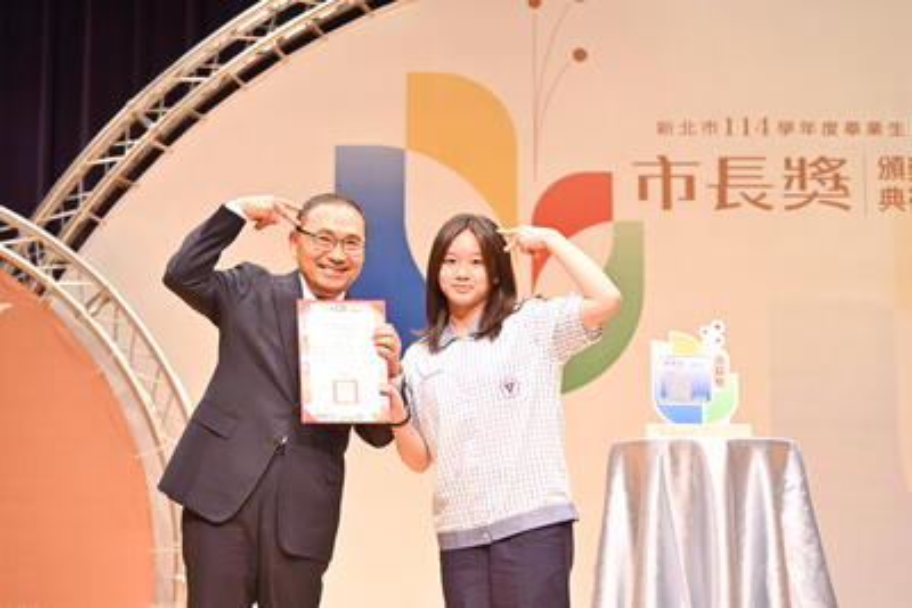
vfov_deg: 18.9
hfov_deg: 28.1
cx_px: 456
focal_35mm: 72
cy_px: 304
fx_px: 1825
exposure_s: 1/125
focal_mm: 72
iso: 500
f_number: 4
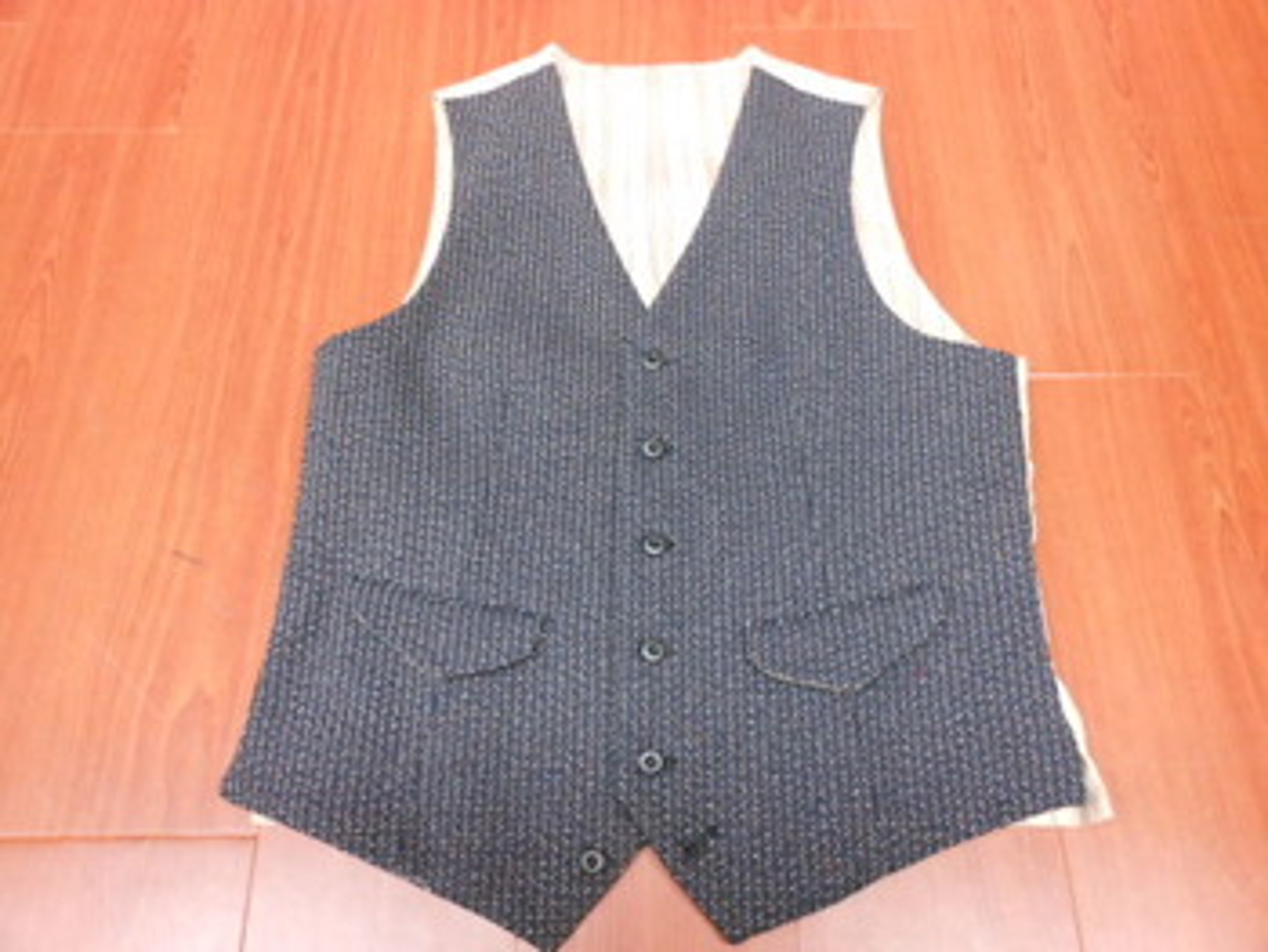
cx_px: 634
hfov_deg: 63.4
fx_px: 1026
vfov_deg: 49.8
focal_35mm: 28
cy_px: 476
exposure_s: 1/8
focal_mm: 5
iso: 400
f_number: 3.7
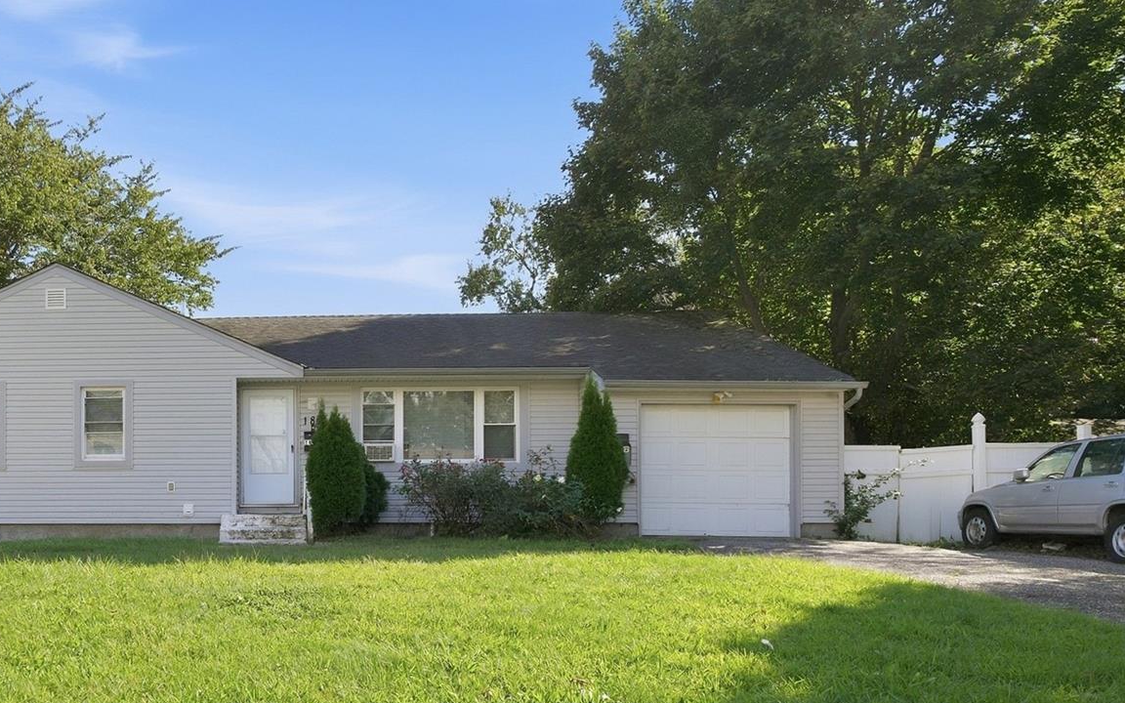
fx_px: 889
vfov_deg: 42.3
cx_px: 251
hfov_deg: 60.3
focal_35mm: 29
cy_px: 494
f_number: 4
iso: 200
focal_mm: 16
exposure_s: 1/1250
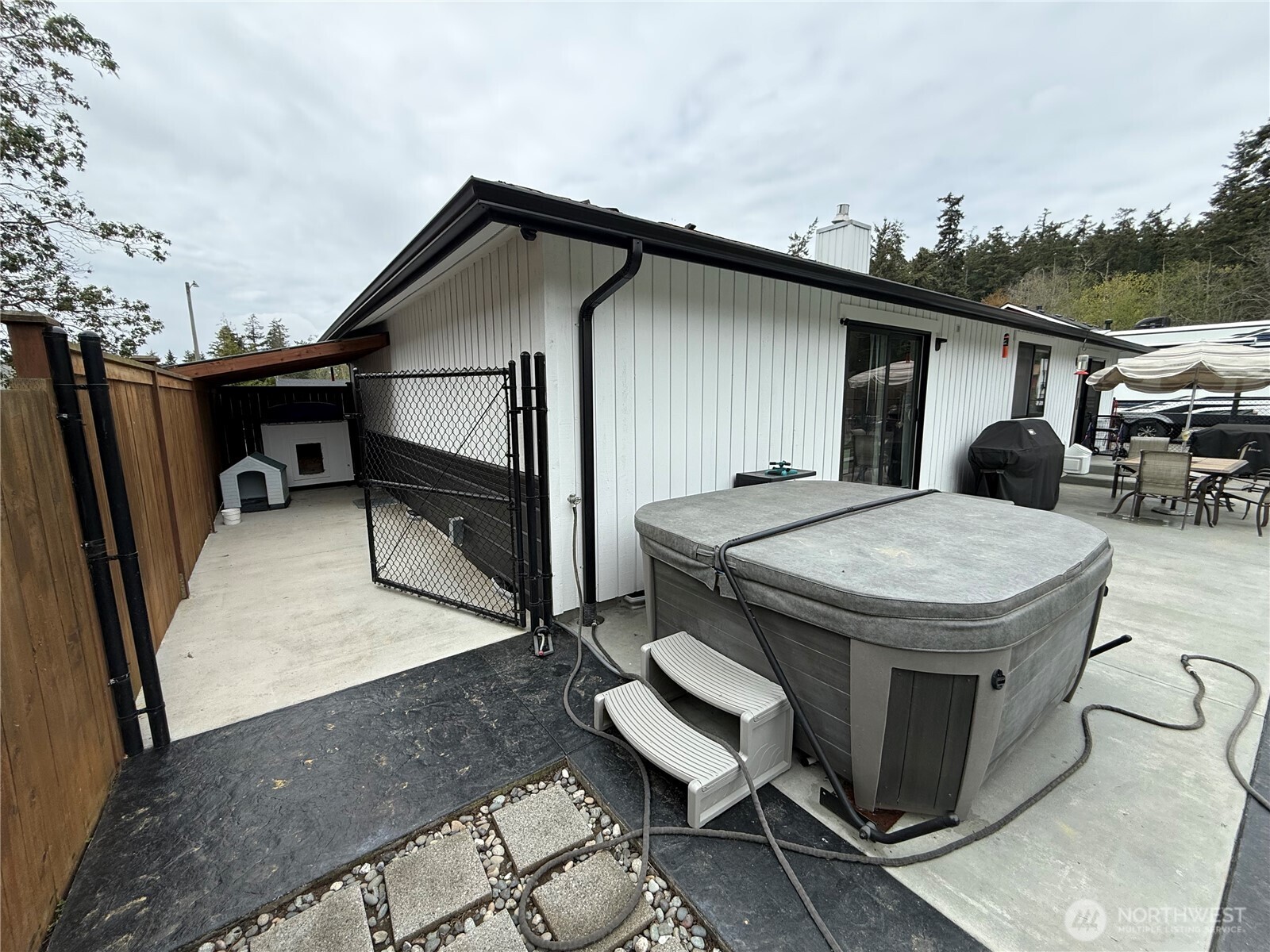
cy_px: 476
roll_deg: +0.7
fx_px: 514
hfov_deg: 102.1
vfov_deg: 85.7
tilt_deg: -8.9
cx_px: 635
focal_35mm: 14
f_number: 2.2
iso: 50
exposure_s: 1/1145
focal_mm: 2.22
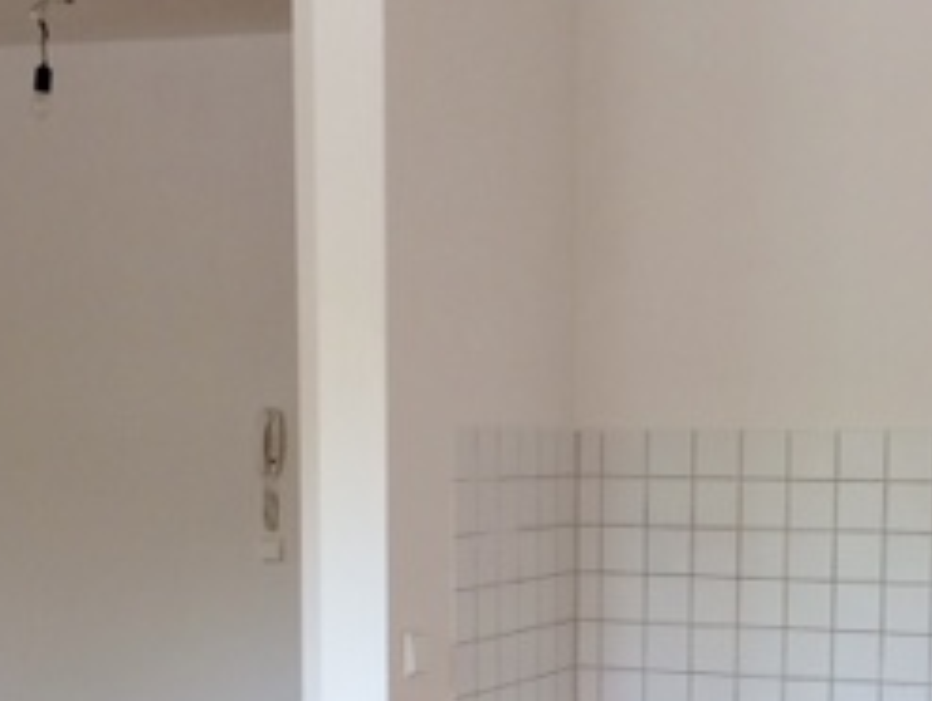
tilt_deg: -7.2
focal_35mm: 75
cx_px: 626
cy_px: 712
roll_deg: +0.4
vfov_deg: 19.1
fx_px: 2022
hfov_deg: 25.8
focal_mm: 4.15
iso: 32
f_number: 2.2
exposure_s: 1/33
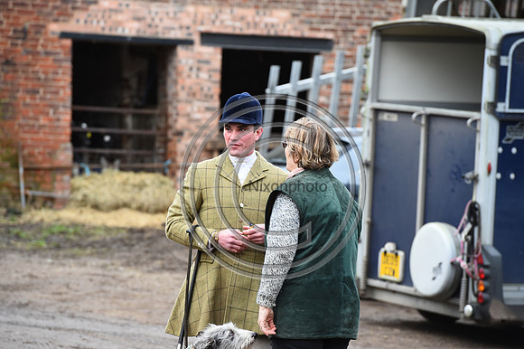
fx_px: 2909
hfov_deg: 10.3
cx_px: 262
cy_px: 174
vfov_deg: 6.9
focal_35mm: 200
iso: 1600
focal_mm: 200
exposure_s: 1/500
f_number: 5.6
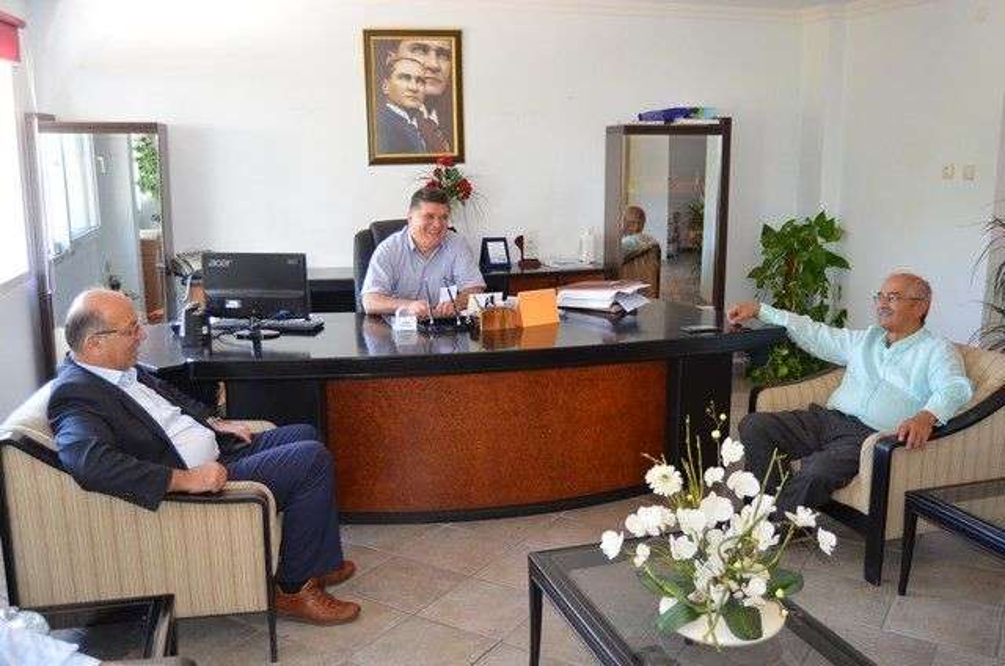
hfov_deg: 57.3
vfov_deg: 39.8
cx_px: 502
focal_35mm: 33
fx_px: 919
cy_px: 333
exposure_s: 1/60
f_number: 3.5
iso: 800
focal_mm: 22
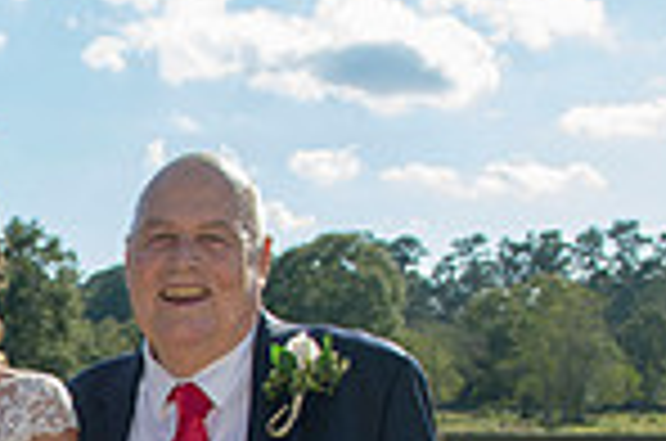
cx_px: -270
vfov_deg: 11.6
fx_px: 2031
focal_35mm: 110
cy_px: 760
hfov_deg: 17.2
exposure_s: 1/500
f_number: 6.3
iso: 200
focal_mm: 28
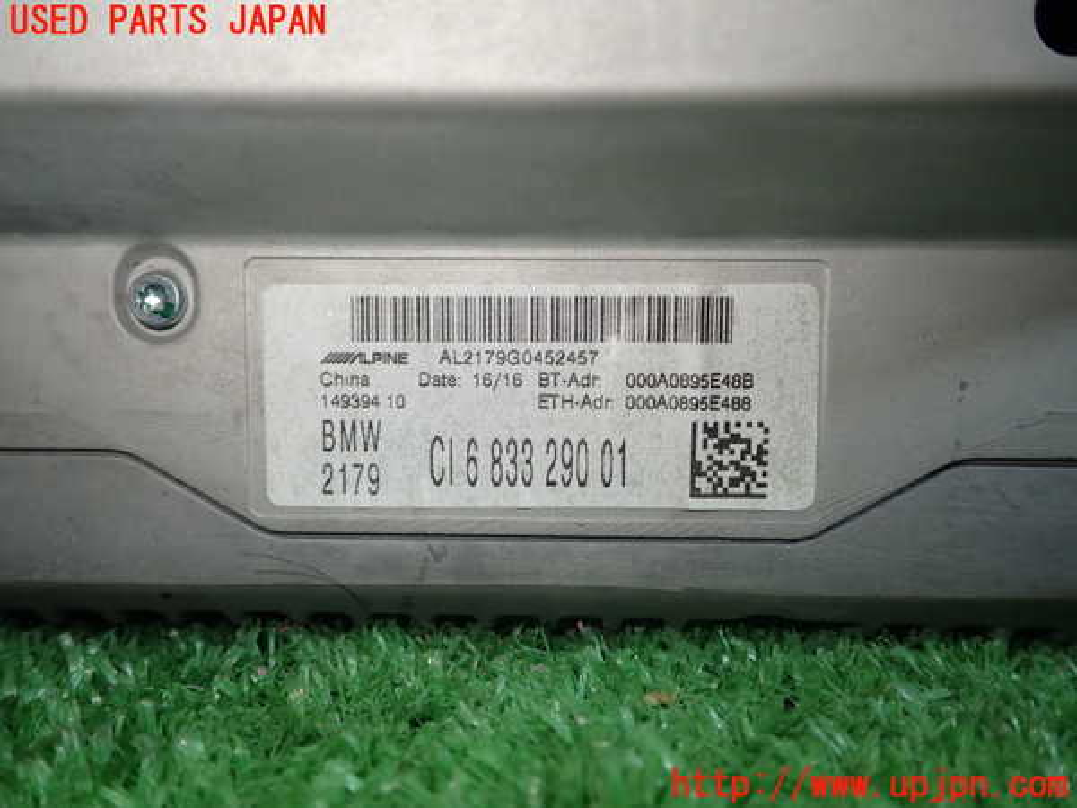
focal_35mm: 32
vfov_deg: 44.2
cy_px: 404
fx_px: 996
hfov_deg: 56.8
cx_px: 538
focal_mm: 5.79
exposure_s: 1/80
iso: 100
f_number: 2.4
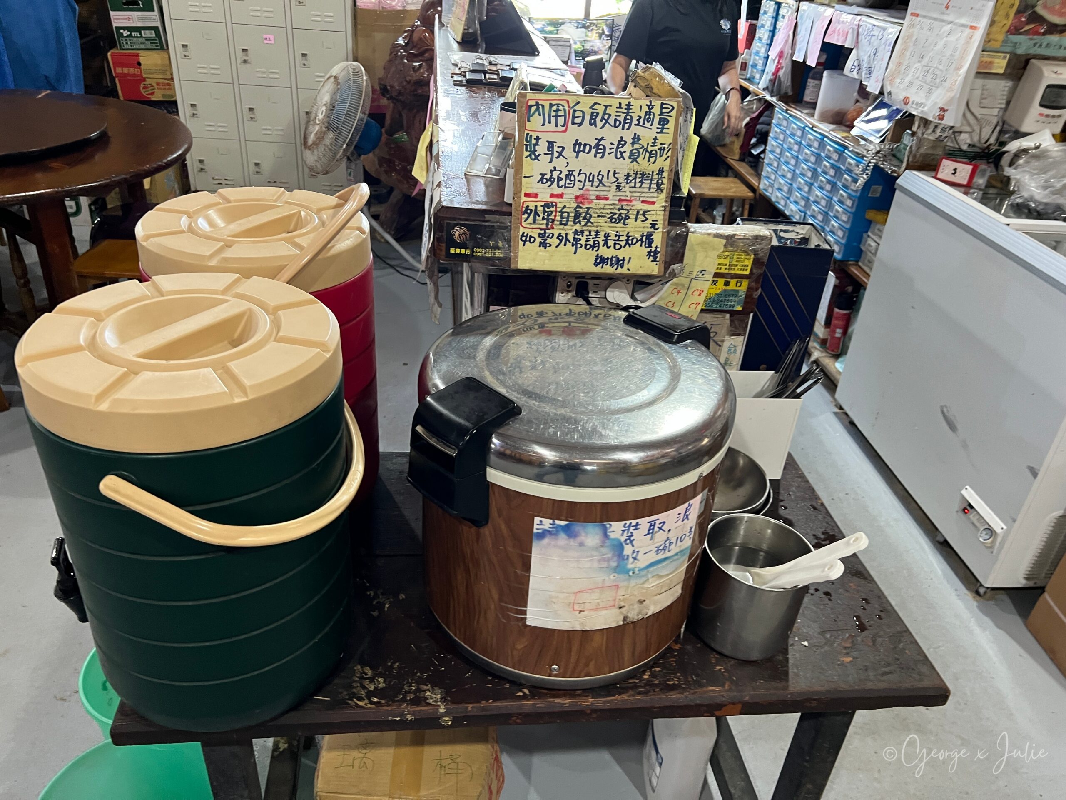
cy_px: 400
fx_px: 801
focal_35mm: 26
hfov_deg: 67.3
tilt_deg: -31.4
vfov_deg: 53.1
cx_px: 533
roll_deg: -1.1
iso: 250
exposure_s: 1/60
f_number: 1.5
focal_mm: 5.7
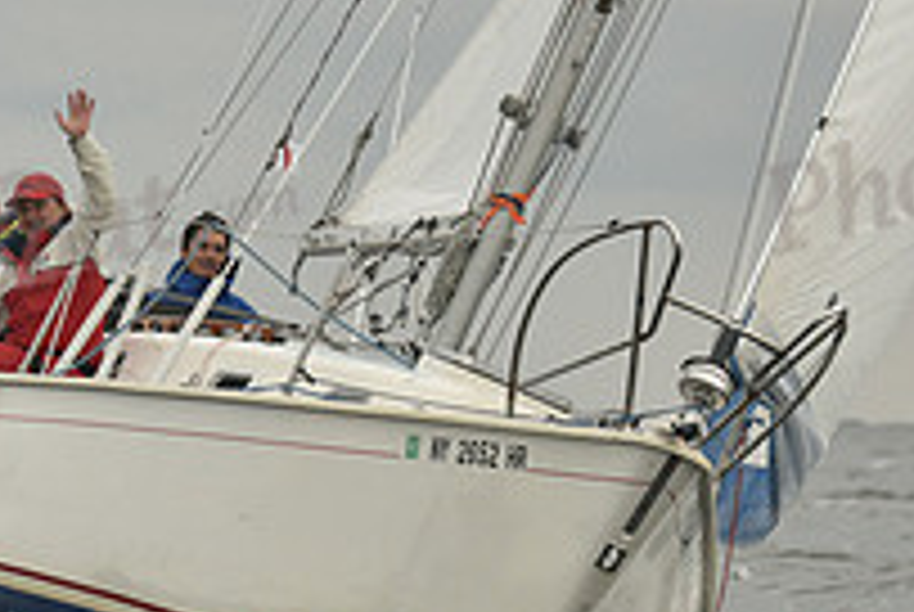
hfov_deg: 4.4
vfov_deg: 2.9
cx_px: 536
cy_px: 434
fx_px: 11975
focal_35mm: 471
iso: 500
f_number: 6.3
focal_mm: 165
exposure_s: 1/640
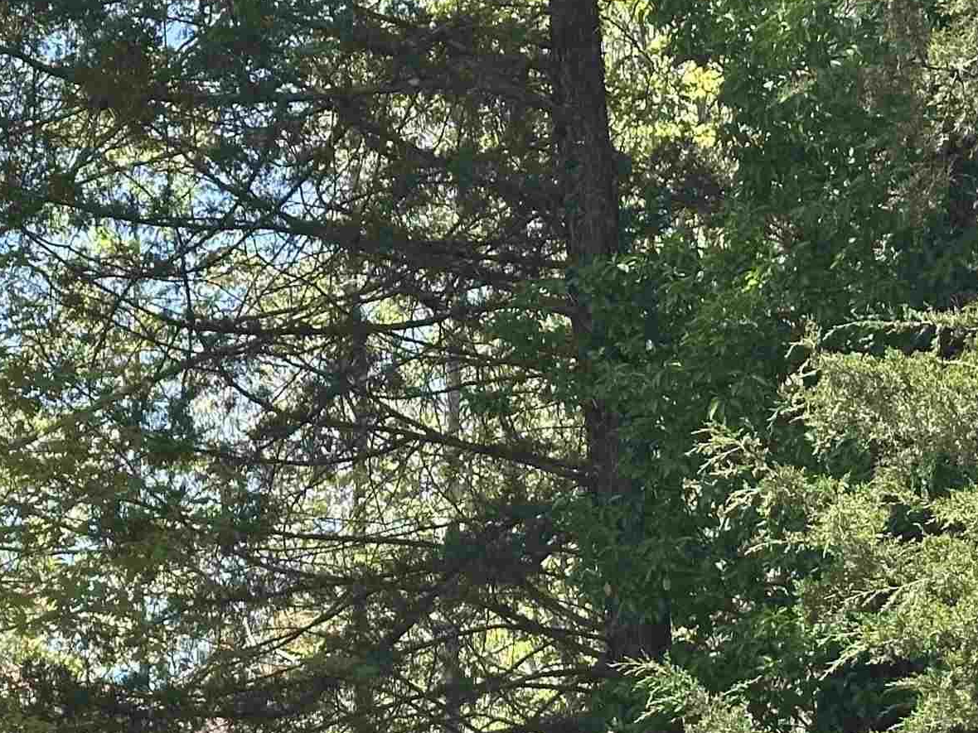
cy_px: 890
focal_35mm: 125
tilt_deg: +4.6
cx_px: -45
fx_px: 3532
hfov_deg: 15.4
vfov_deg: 11.6
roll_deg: -1.2
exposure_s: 1/990
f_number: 1.78
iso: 64
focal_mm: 6.86
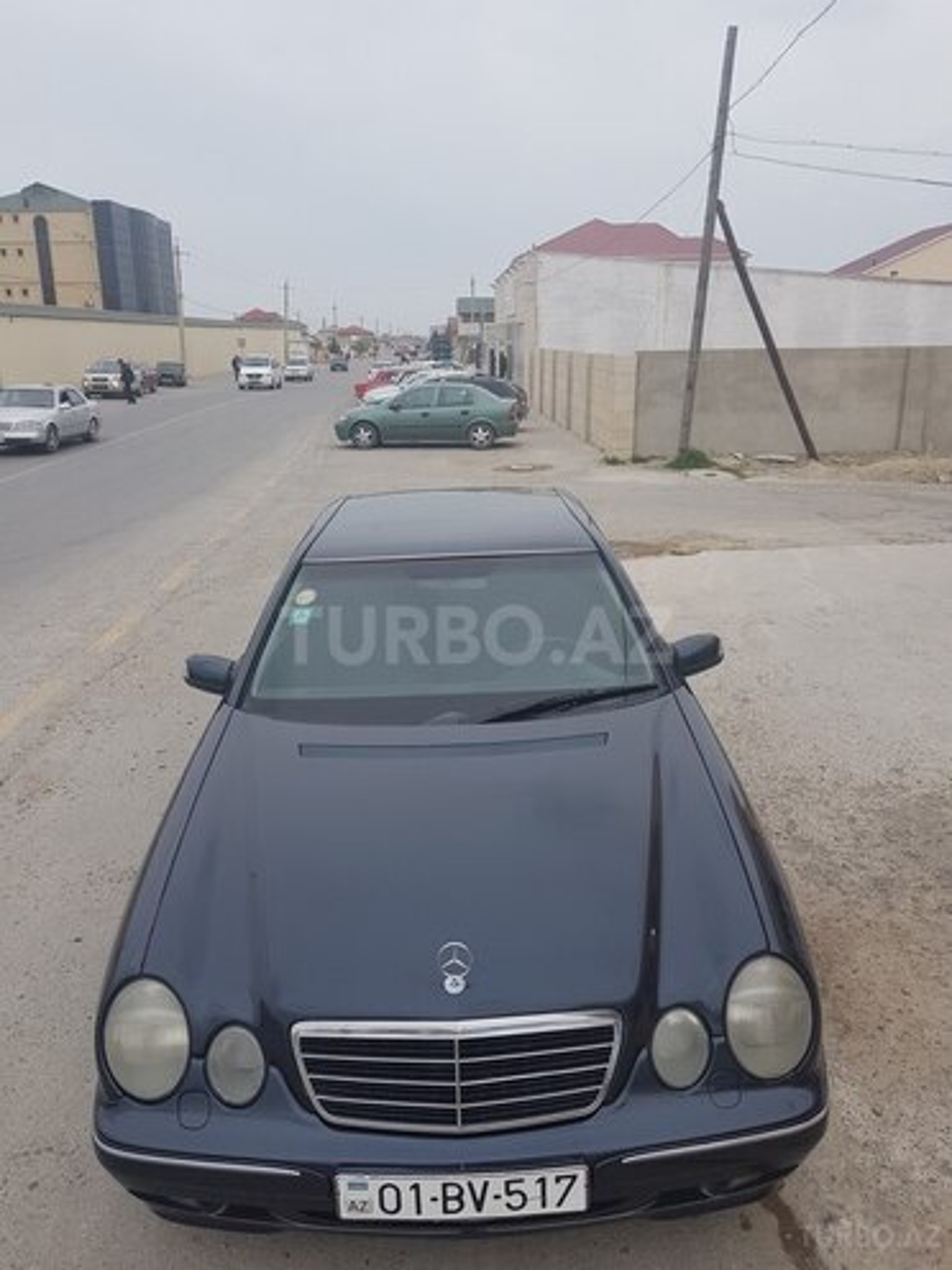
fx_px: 953
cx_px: 476
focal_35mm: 26
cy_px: 635
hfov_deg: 53.1
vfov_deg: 67.3
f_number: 1.7
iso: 40
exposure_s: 1/211
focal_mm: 4.2
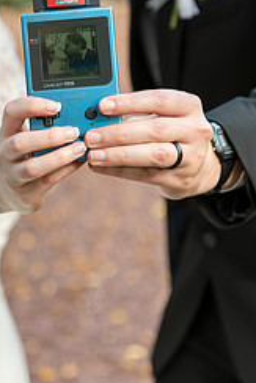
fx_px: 1374
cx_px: 69
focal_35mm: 129
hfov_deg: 10.6
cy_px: 66
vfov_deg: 15.8
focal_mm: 70
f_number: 4
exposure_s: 1/200
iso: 400
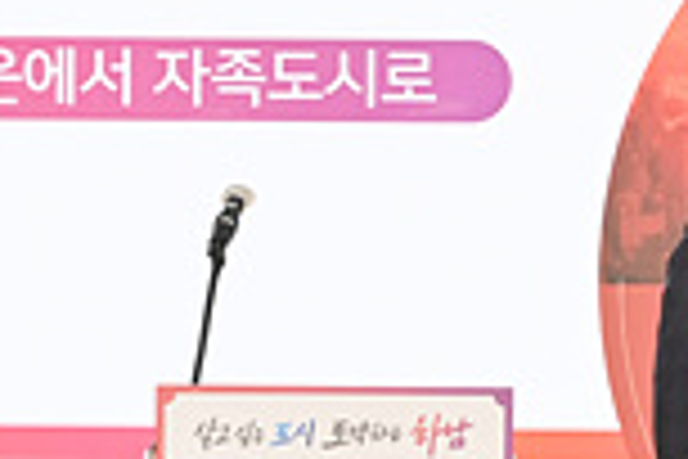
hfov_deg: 6.3
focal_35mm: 327
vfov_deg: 4.2
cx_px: 328
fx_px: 6249
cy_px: 142
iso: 800
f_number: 6.3
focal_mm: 78
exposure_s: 1/80
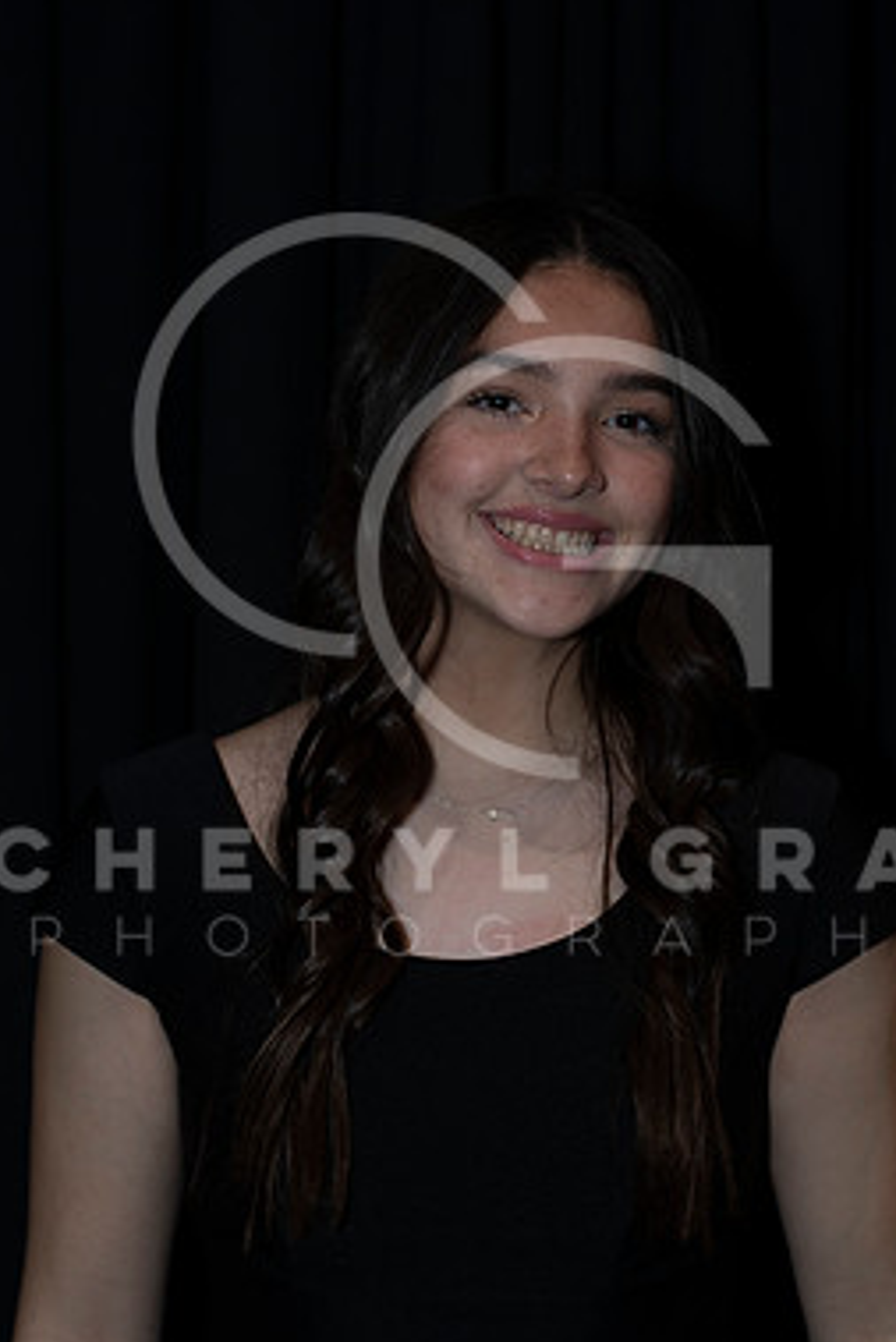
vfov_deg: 22.8
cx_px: 517
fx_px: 3319
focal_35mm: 89
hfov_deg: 15.4
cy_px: 591
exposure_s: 1/400
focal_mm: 50
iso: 250
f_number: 2.8
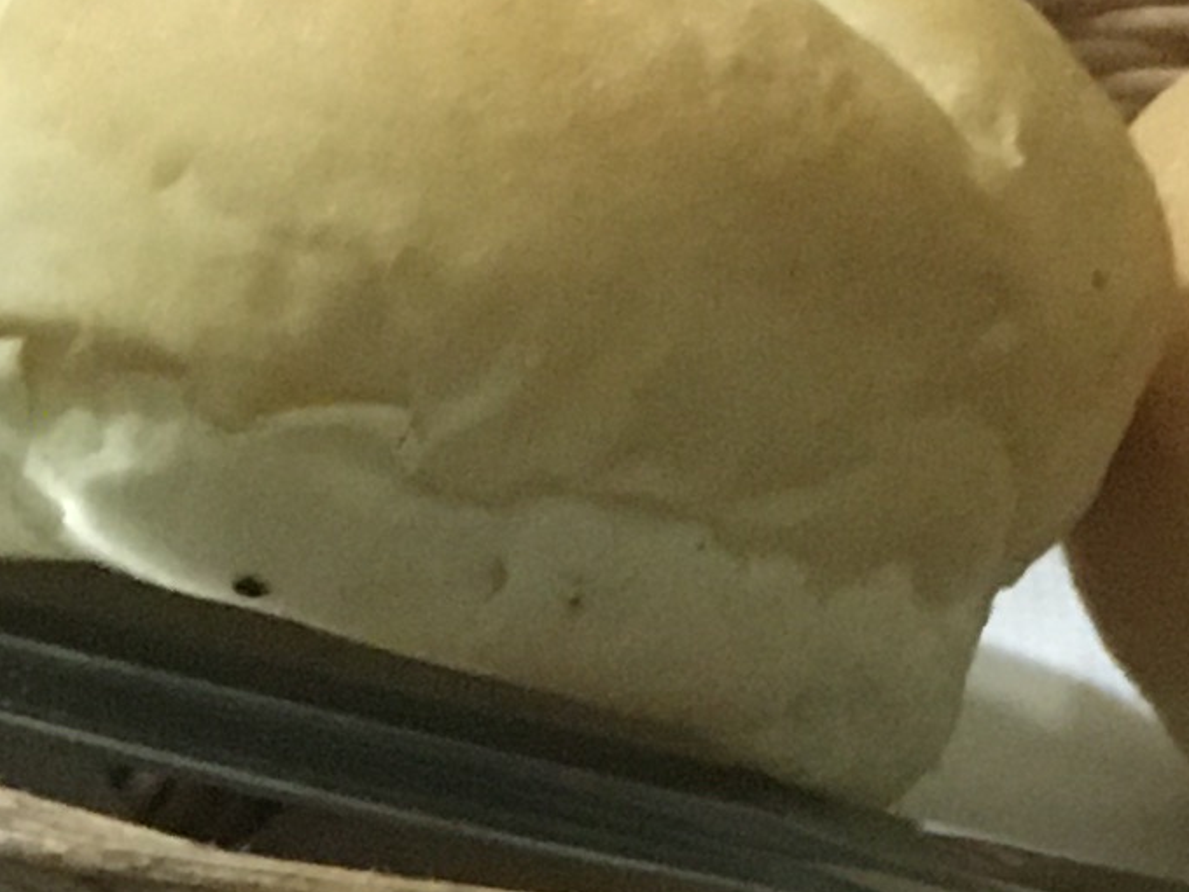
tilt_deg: -38.5
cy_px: 1600
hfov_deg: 11.5
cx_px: 530
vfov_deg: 8.3
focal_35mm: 172
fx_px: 5908
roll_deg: -1.4
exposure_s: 1/17
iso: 200
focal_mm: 4.15
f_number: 2.2
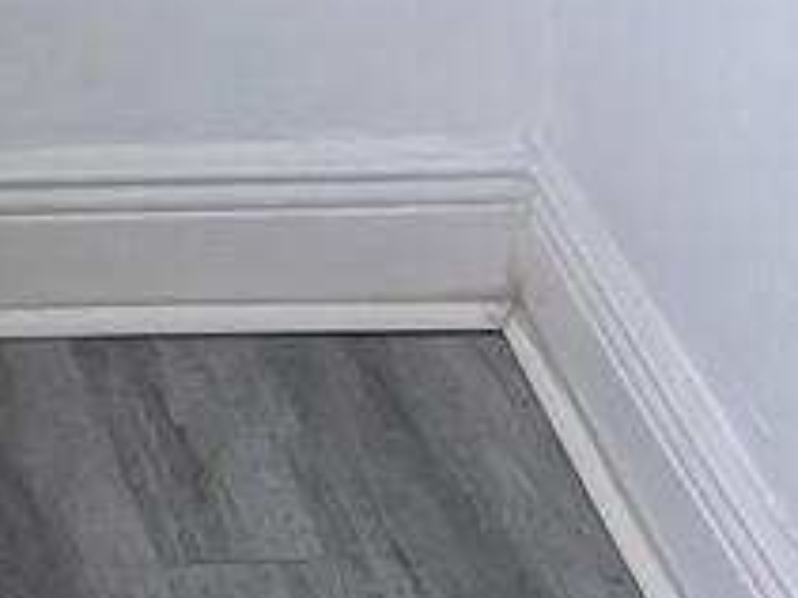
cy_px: -1344
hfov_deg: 9.9
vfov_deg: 6.7
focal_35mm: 197
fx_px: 4539
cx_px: -219
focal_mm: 5.7
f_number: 1.5
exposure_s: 1/121
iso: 80
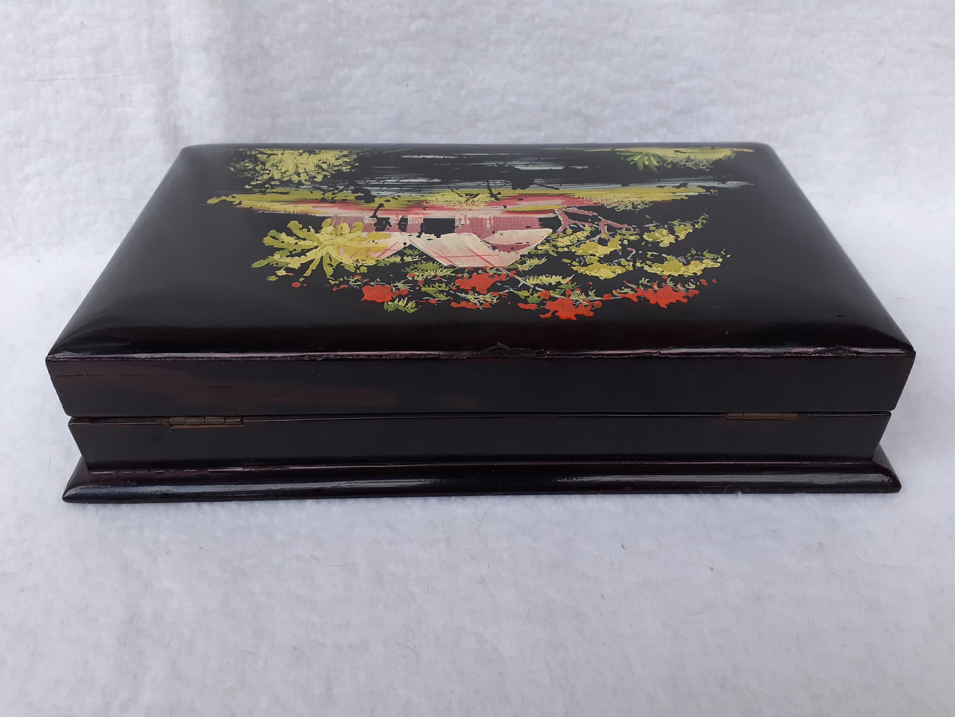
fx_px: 745
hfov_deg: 65.3
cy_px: 358
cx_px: 478
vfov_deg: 51.4
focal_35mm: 27
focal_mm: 3.6
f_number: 1.9
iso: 64
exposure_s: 1/100
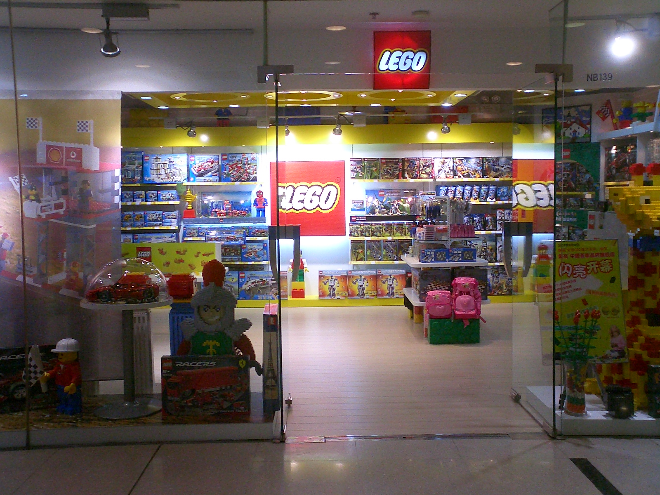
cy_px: 248
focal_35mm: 37
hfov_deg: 50.1
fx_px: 705
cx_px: 330
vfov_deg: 38.7
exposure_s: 1/60
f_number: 3.5
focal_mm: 5.6
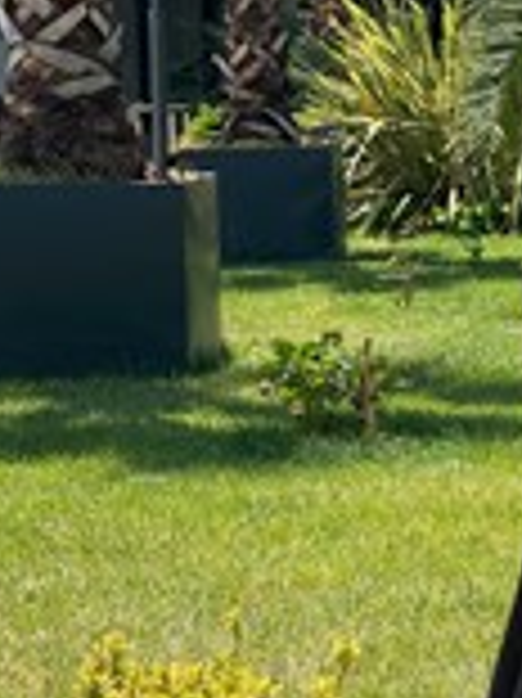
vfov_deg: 14.2
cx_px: 554
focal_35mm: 139
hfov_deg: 10.5
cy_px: 480
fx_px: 2799
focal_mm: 6
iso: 20
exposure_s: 1/786
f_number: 2
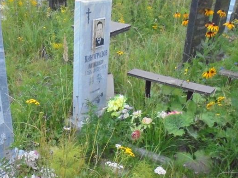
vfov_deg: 31.9
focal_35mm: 45
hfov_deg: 41.7
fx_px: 309
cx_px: 86
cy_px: 119
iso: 800
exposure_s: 1/125
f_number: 3.7
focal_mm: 5.3
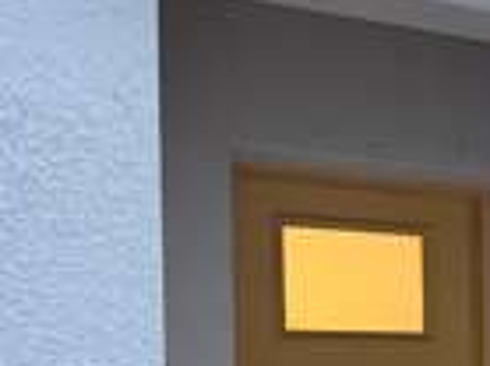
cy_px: 401
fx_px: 1174
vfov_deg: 17.2
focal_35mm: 83
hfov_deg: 21.8
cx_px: 592
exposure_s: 1/60
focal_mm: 6.76
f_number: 1.78
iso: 640
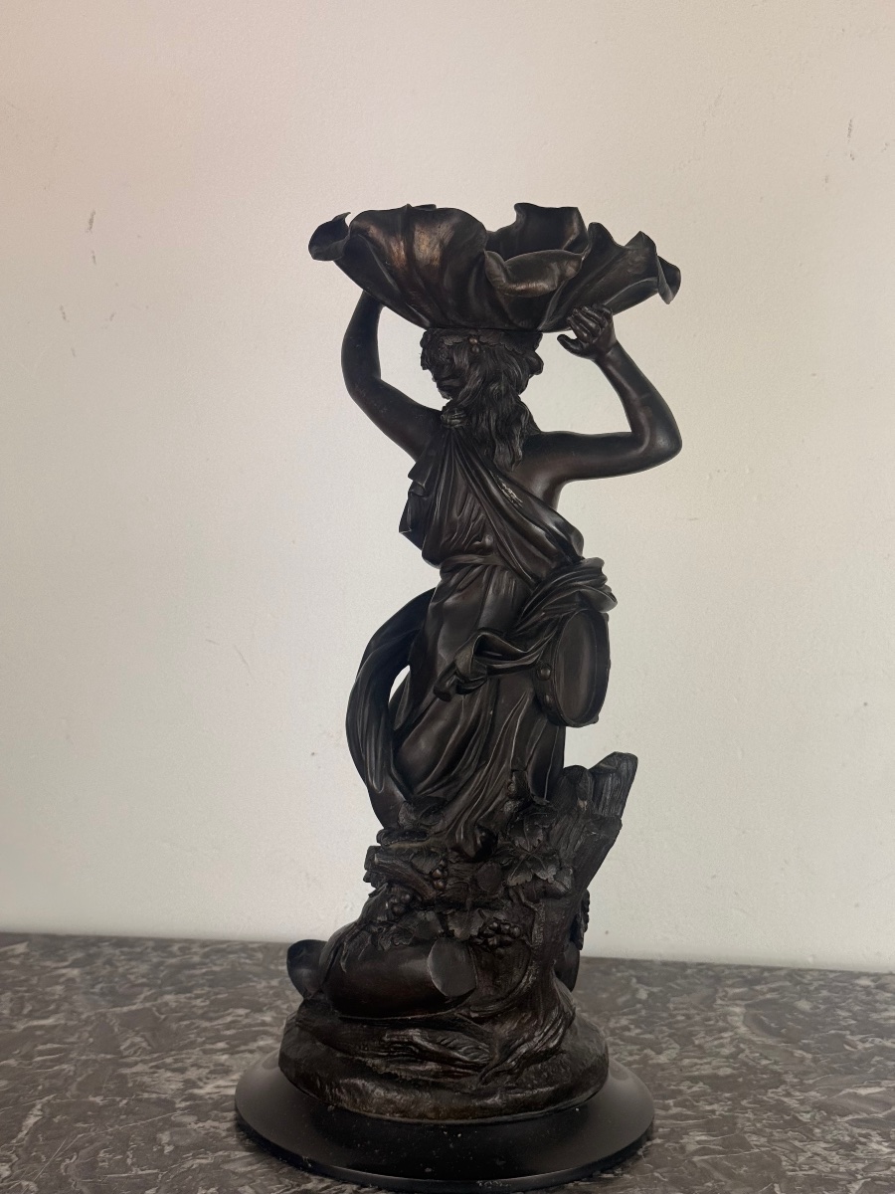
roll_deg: -1.5
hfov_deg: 30.3
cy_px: 597
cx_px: 448
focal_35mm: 48
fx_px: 1655
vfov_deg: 39.7
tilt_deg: -1.8
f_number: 1.78
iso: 80
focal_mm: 6.76
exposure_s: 1/284
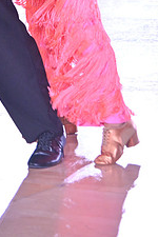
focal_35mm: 253
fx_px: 1665
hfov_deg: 5.4
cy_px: -67
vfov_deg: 8.0
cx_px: -10
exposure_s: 1/400
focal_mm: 98
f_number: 6.3
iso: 4000
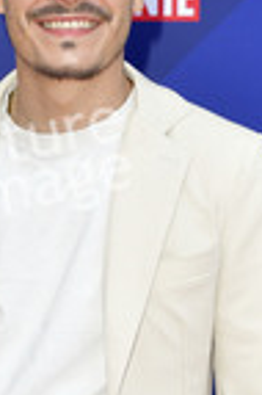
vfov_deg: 14.6
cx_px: 69
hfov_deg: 9.8
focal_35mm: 140
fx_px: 1532
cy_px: 312
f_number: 6.3
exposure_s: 1/200
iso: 640
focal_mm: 50
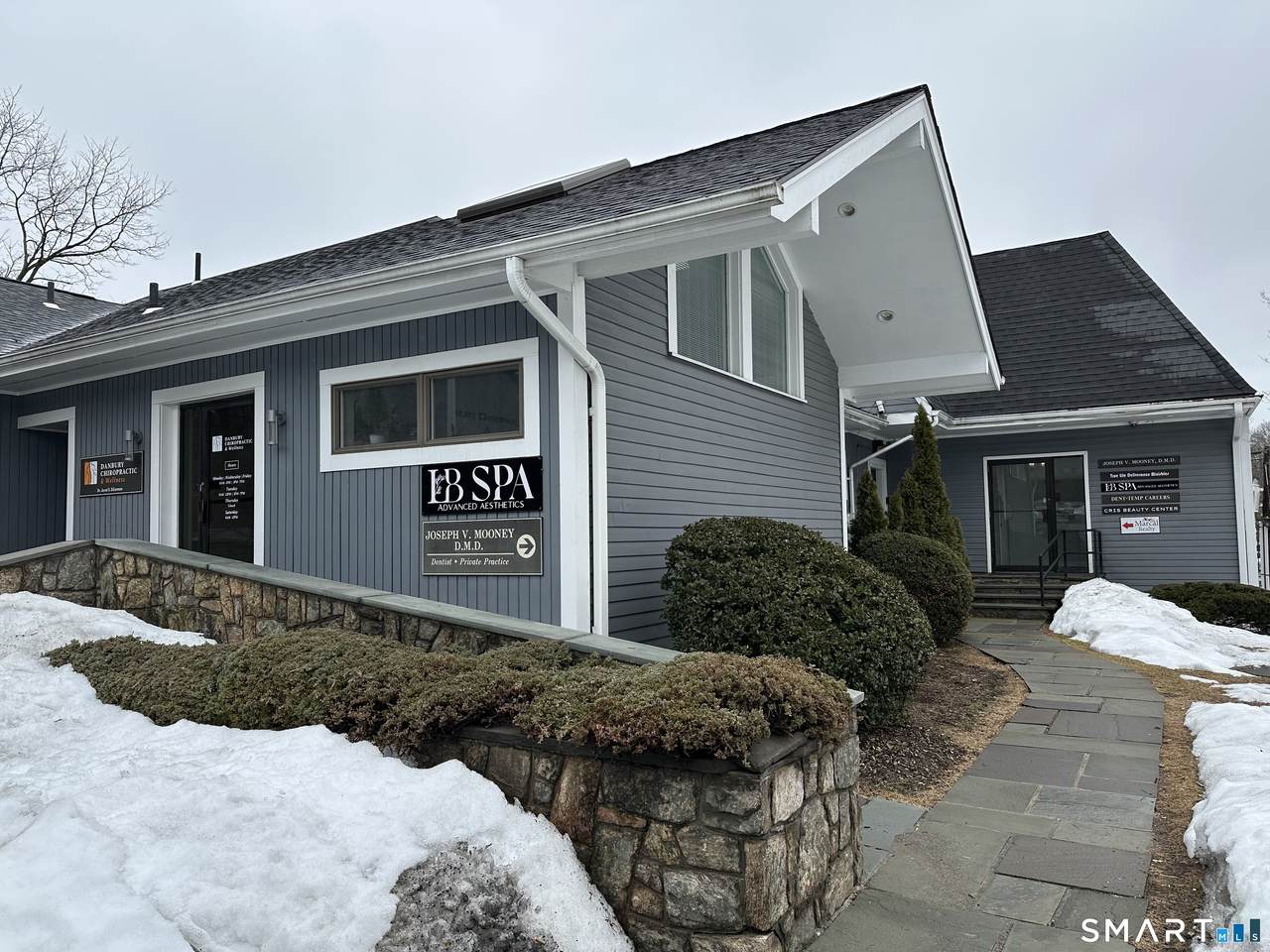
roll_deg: +0.8
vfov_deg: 56.8
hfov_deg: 71.6
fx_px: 881
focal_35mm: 24
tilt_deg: +3.3
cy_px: 476
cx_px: 635
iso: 80
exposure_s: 1/1374
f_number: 1.78
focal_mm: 6.86
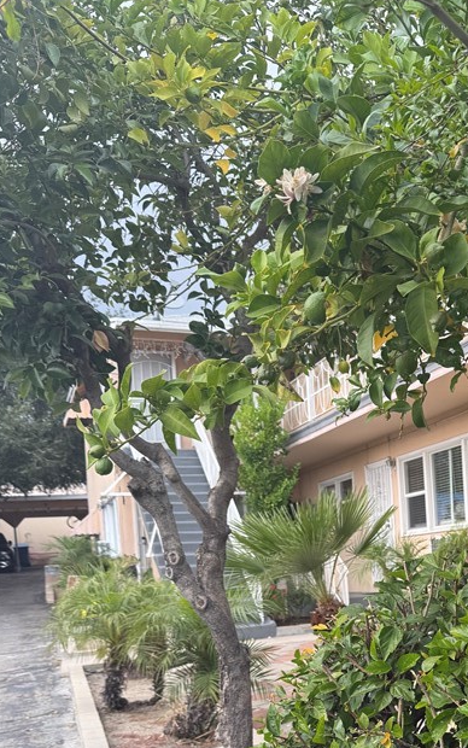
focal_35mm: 42
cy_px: 582
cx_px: 457
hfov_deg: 28.8
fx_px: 856
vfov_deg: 45.2
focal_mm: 6.76
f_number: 1.78
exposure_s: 1/135
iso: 50
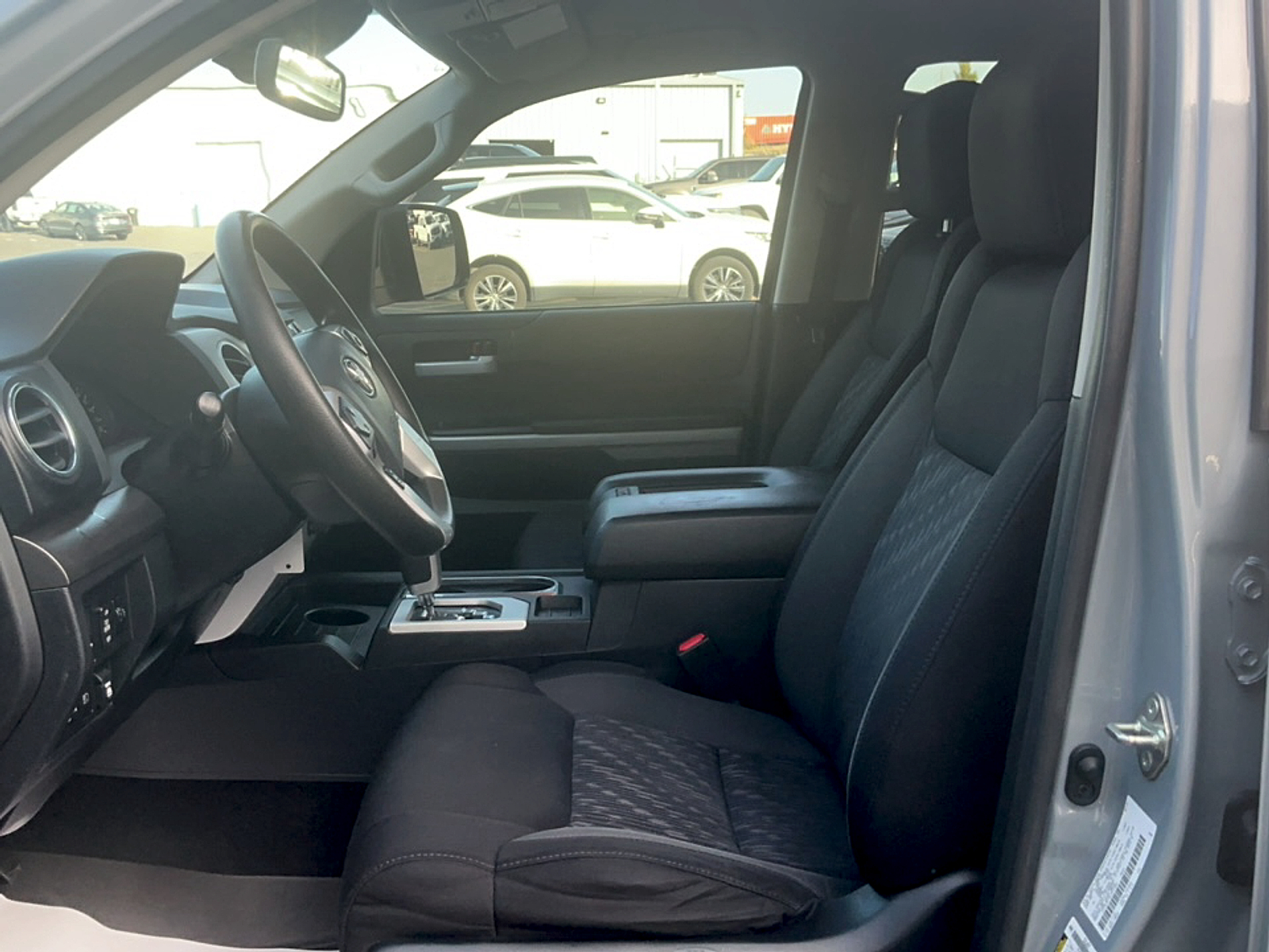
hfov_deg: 60.0
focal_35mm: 30
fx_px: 1100
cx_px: 634
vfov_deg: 46.8
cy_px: 476
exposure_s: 1/120
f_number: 1.8
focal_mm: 3
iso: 40
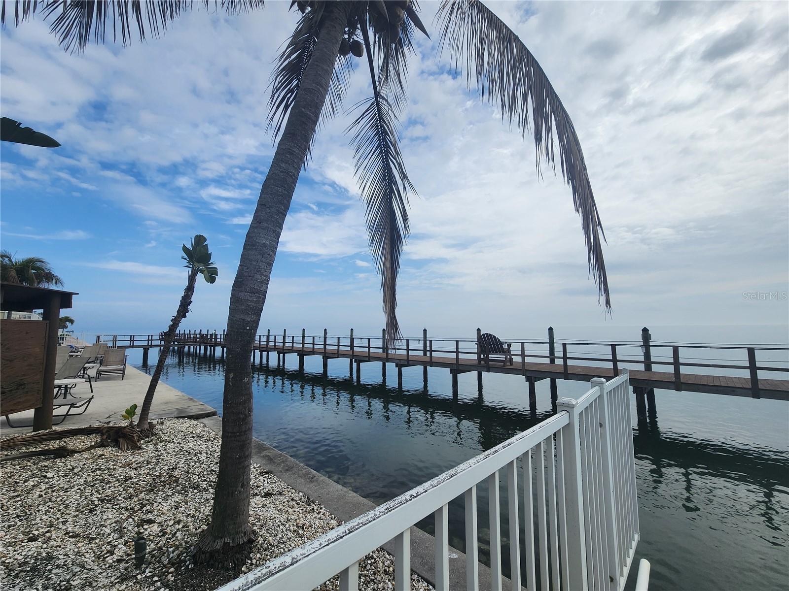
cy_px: 296
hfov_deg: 106.2
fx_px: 296
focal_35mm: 13
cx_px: 394
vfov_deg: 89.9
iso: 50
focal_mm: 2.2
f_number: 2.2
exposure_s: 1/2621
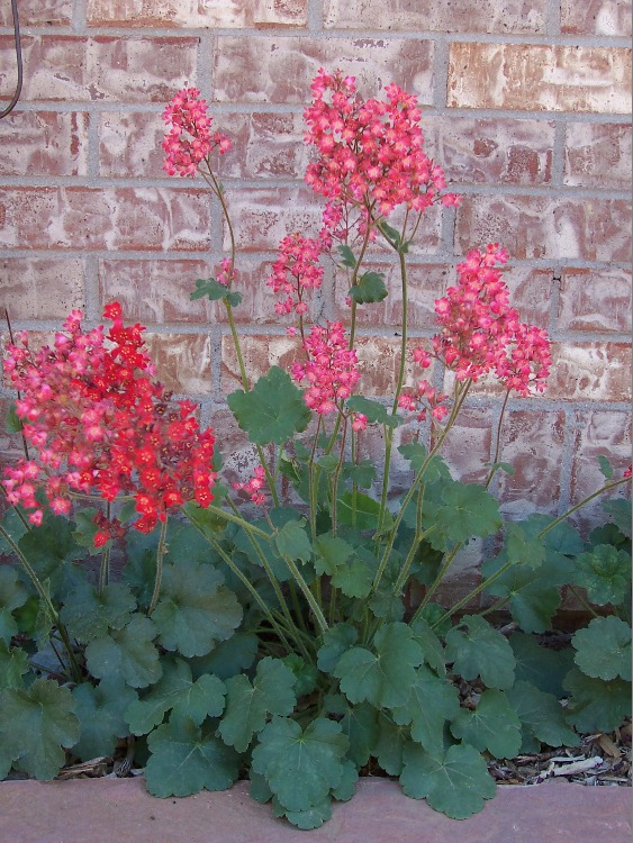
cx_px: 316
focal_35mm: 46
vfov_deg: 41.2
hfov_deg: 31.5
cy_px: 422
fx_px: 1121
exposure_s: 1/180
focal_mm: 7
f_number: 3
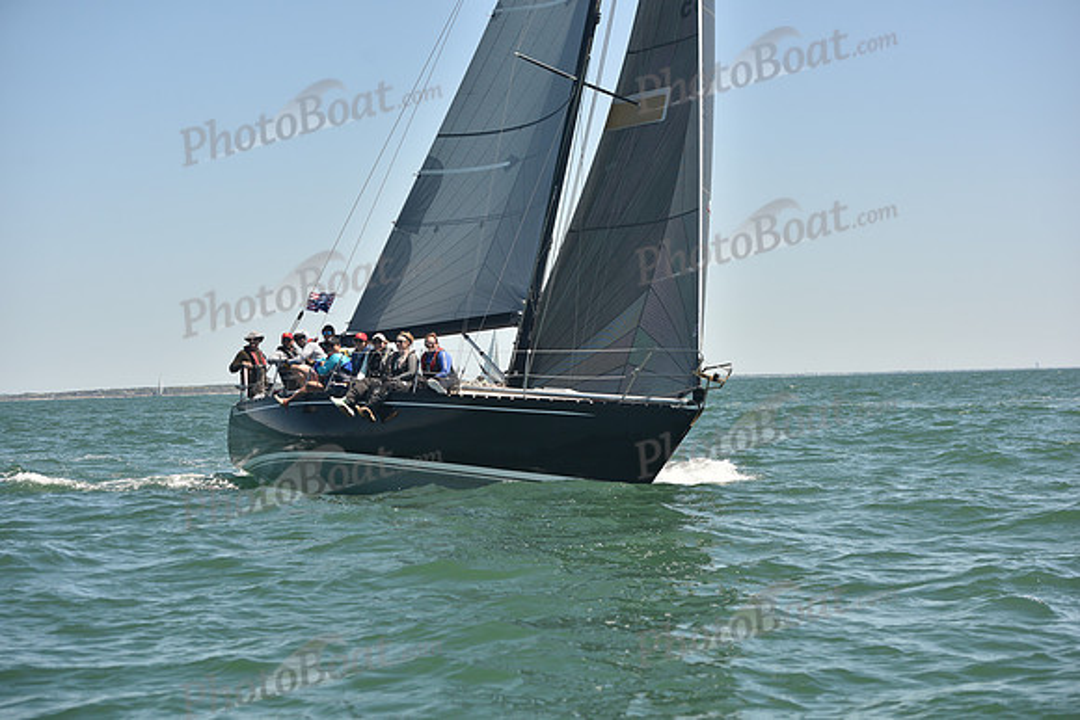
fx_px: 2400
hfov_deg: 25.4
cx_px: 540
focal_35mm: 80
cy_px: 360
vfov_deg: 17.1
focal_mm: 80
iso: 250
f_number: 4.5
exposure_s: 1/800
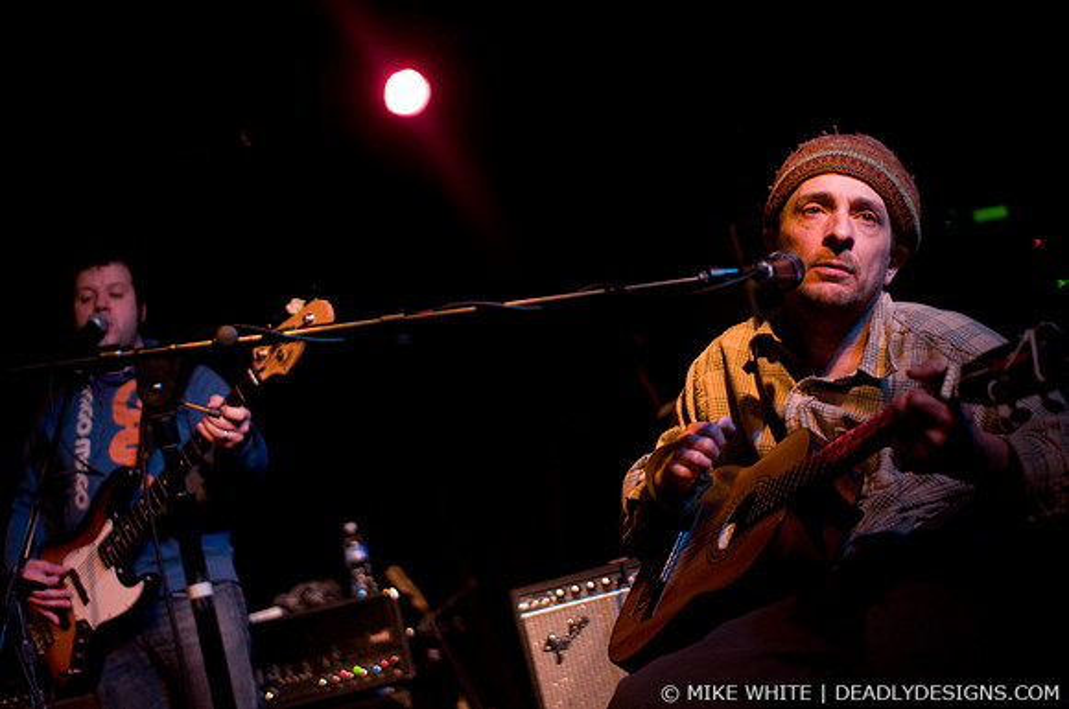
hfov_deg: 43.7
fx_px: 1334
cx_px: 534
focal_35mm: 45
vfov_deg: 29.8
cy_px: 354
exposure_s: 1/125
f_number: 1.4
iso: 800
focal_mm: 30
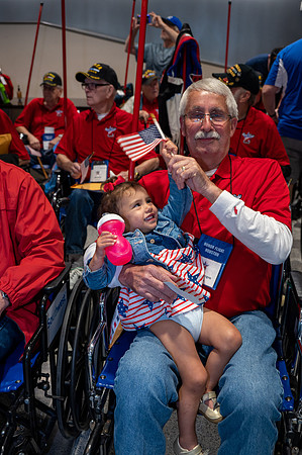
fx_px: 467
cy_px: 228
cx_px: 151
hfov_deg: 35.9
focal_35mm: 37
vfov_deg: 51.9
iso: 1100
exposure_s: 1/40
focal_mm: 37
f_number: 5
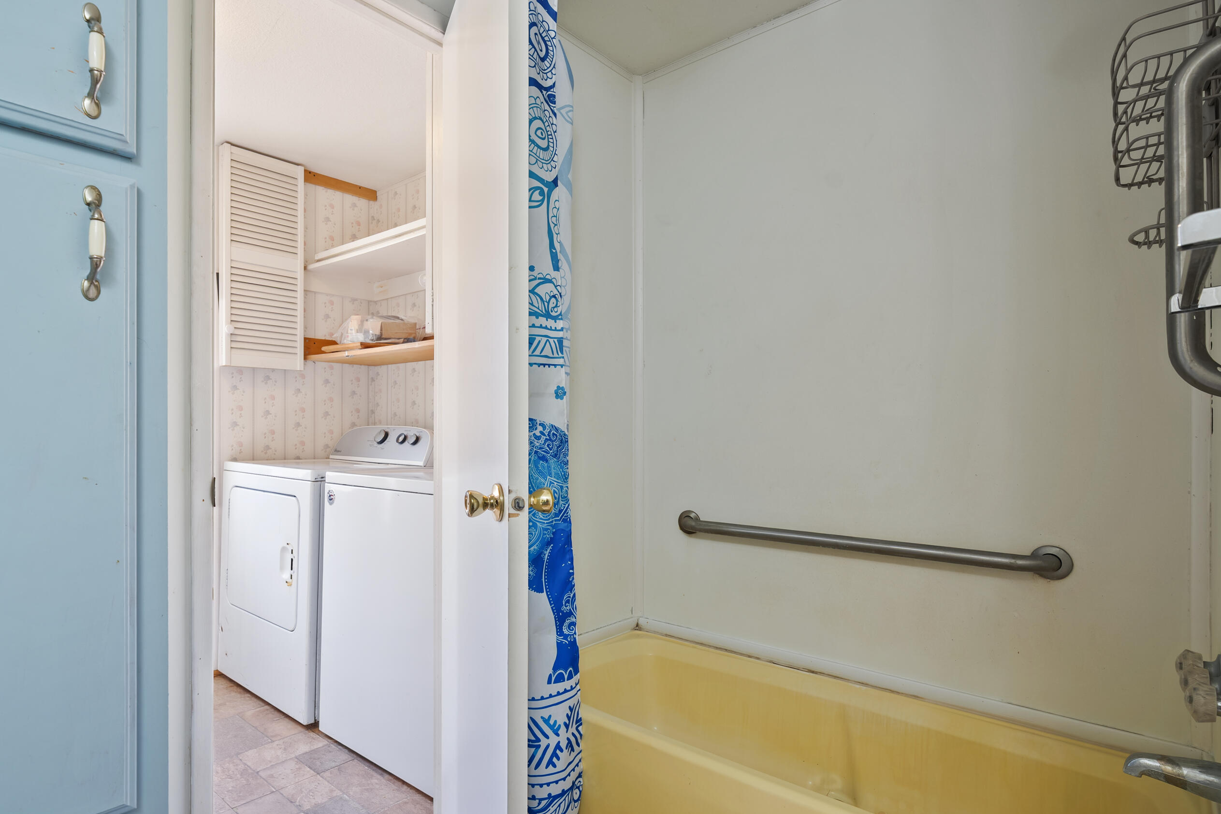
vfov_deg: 64.5
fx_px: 644
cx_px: 497
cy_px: 433
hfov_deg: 86.0
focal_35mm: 19
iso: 100
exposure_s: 2.5
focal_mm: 16
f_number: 7.1
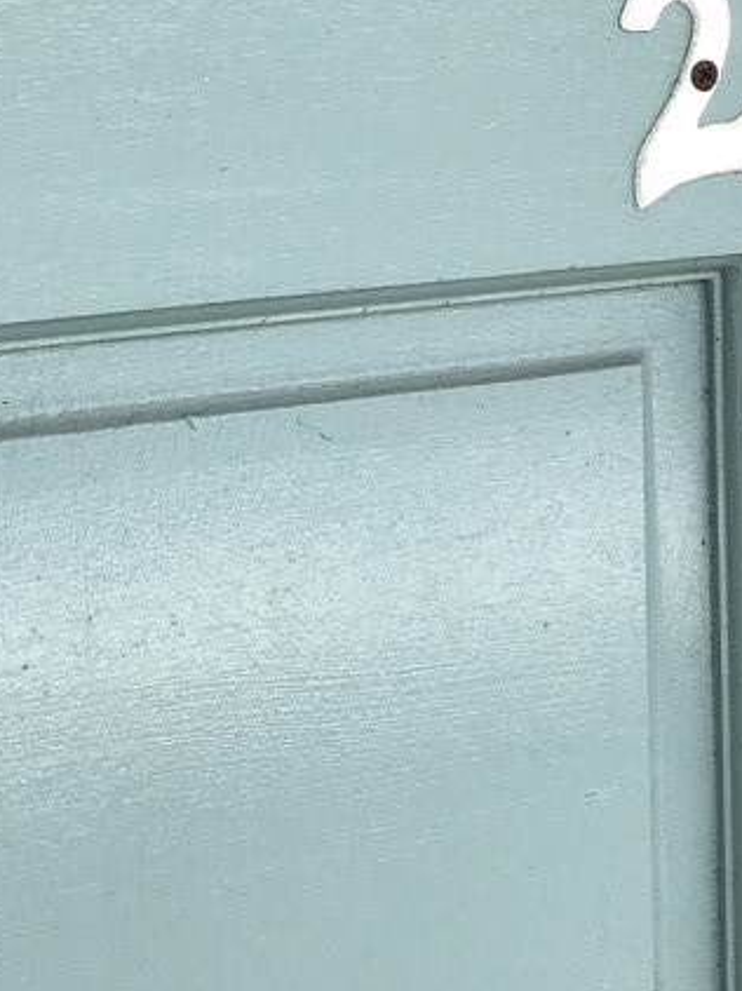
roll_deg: -0.7
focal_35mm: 68
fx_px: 1945
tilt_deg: -8.1
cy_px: 282
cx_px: 585
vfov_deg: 28.3
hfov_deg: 21.4
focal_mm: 3.99
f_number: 1.8
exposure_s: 1/402
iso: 20
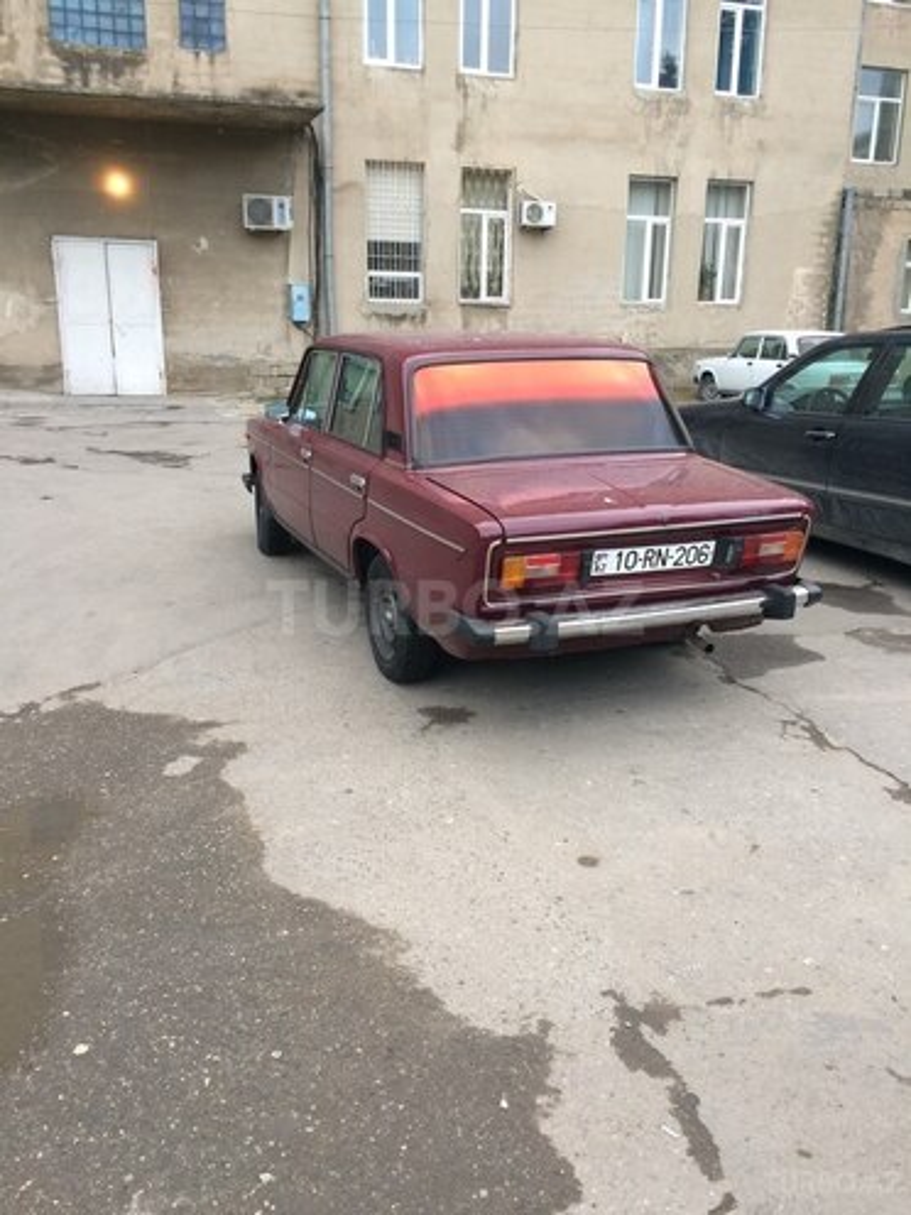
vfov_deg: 61.7
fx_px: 1018
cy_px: 608
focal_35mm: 29
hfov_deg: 48.2
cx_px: 456
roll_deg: +0.2
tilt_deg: -16.6
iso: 40
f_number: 2.2
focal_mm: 4.15
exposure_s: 1/33
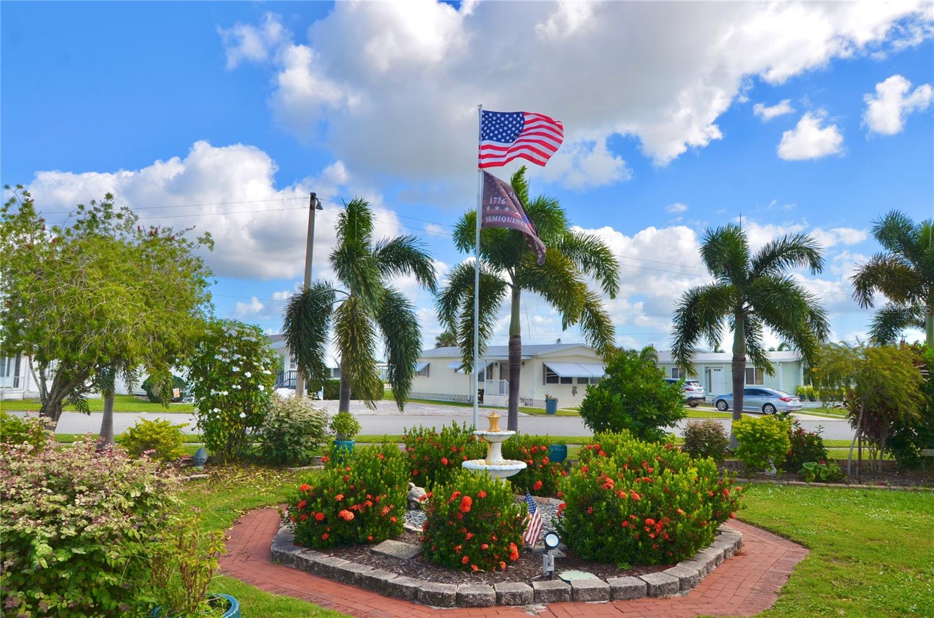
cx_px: 467
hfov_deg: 53.2
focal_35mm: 36
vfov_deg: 36.7
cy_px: 309
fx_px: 932
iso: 100
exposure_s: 1/250
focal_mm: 24
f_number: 8
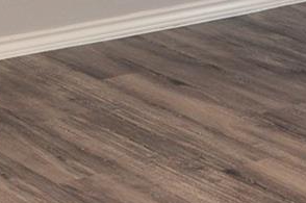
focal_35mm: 188
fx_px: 1595
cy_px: -350
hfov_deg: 10.9
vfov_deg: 6.7
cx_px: 18
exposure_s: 1/60
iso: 450
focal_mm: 18
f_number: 4
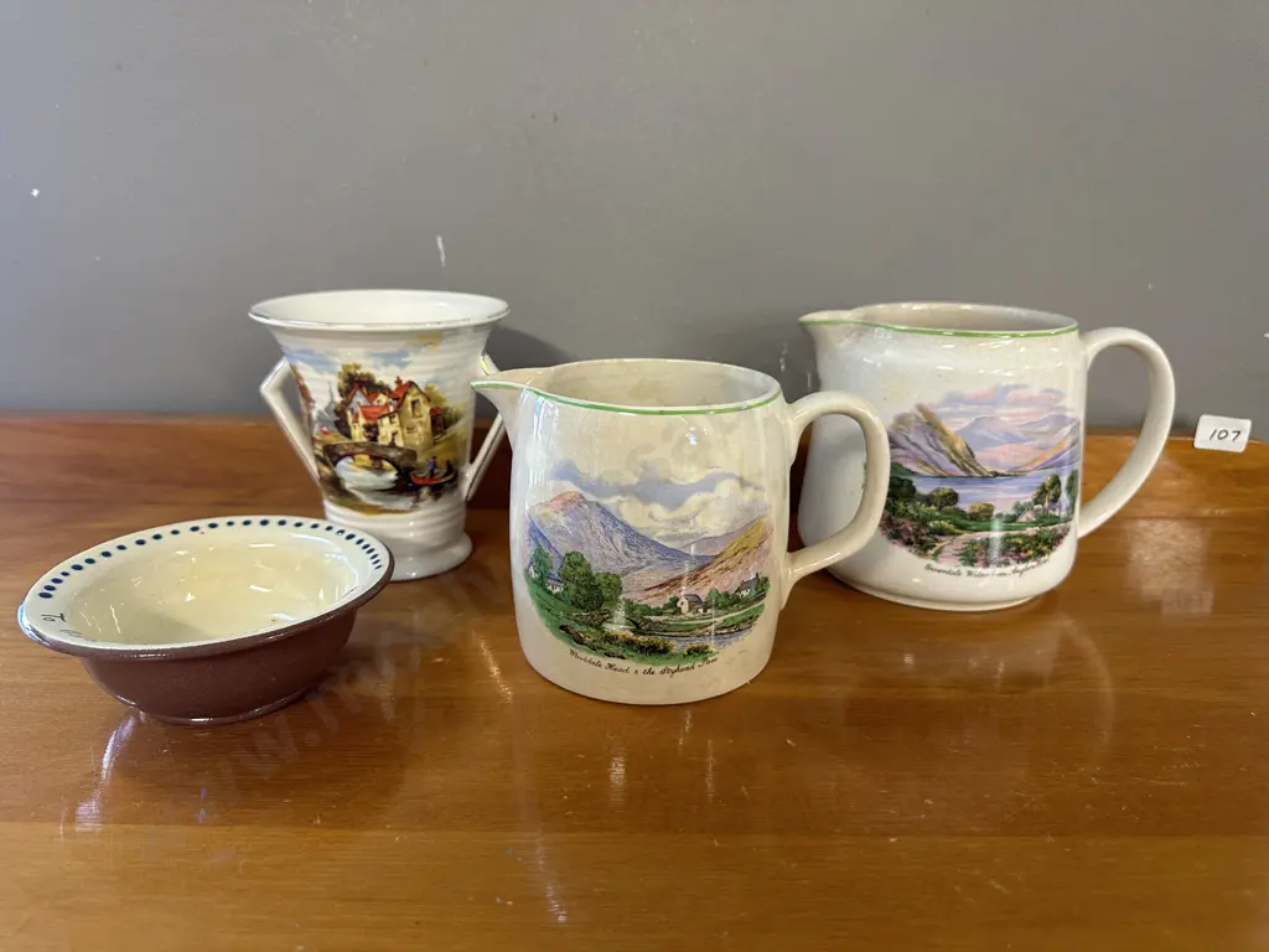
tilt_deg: -17.4
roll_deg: -1.4
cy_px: 476
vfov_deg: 56.8
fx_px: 880
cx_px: 634
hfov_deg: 71.6
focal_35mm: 24
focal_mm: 6.86
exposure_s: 1/50
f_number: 1.78
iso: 160
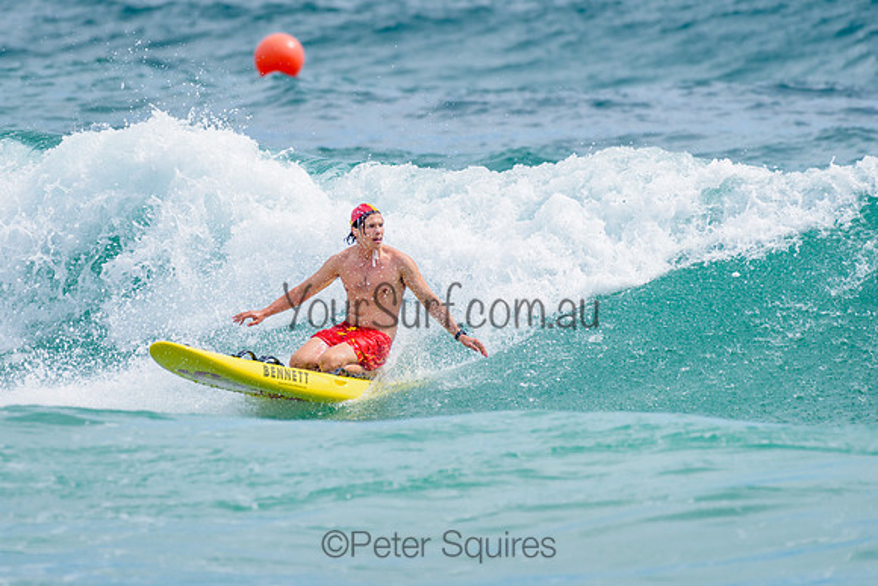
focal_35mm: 613
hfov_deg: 3.4
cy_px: 227
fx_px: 14943
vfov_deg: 2.2
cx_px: 340
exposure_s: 1/2000
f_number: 5.6
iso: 200
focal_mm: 500
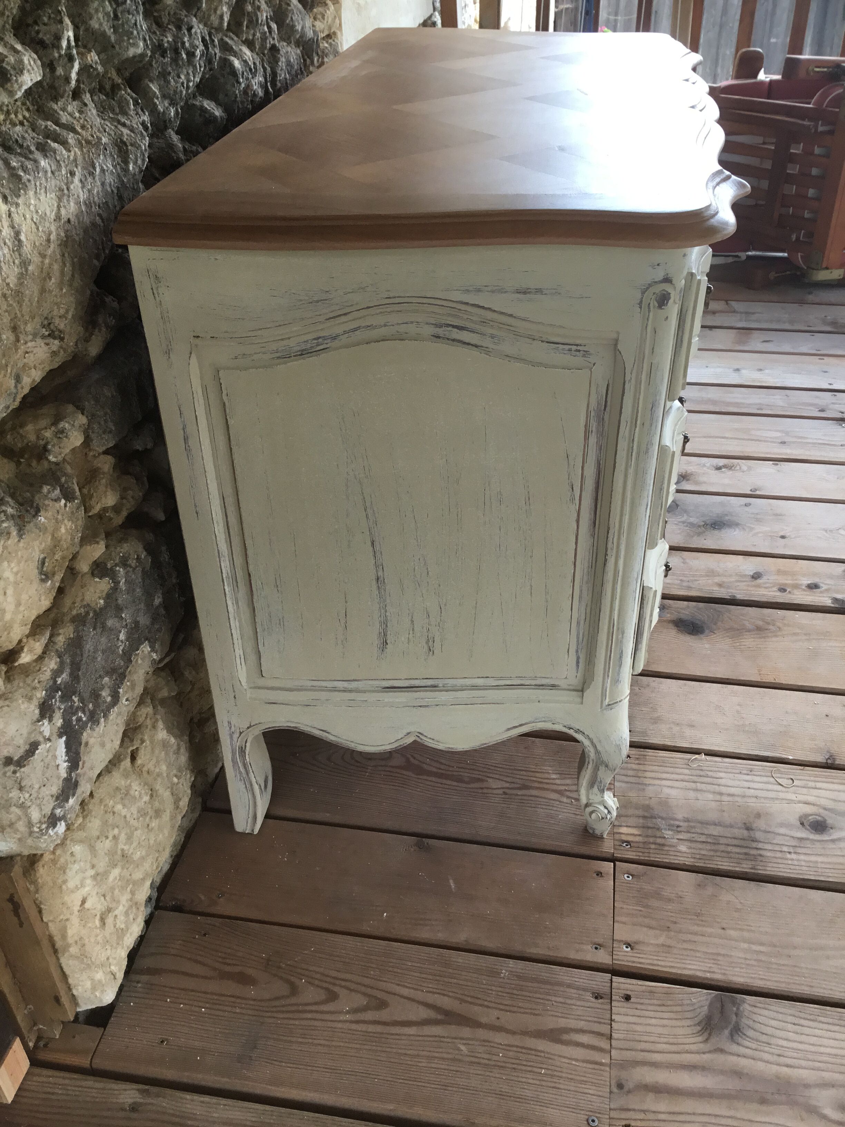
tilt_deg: -33.9
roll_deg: +3.4
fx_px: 1009
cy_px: 564
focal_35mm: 31
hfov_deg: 45.4
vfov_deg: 58.4
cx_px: 422
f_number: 2.4
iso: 40
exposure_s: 1/100
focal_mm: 3.3
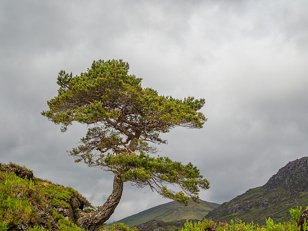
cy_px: 116
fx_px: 445
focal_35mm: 50
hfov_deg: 38.2
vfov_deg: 29.1
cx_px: 154
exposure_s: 1/80
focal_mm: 25
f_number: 7.1
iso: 200
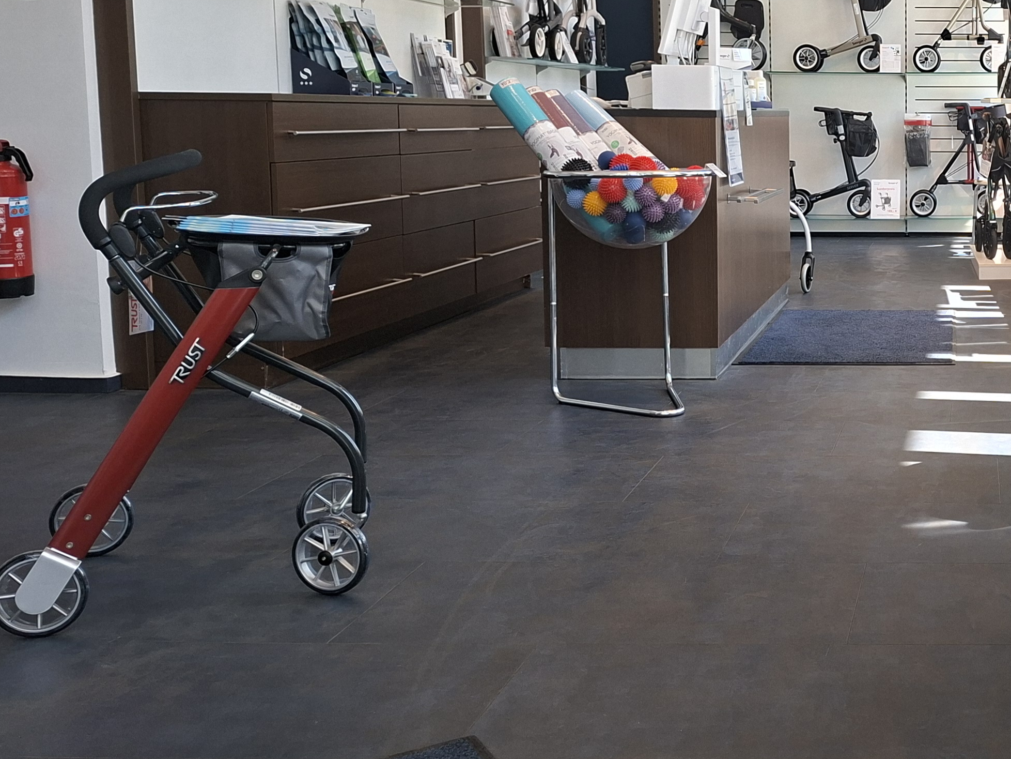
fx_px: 1373
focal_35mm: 47
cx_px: 968
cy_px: 272
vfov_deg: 30.7
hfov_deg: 37.0
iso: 50
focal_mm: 5.54
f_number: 1.8
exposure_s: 1/100
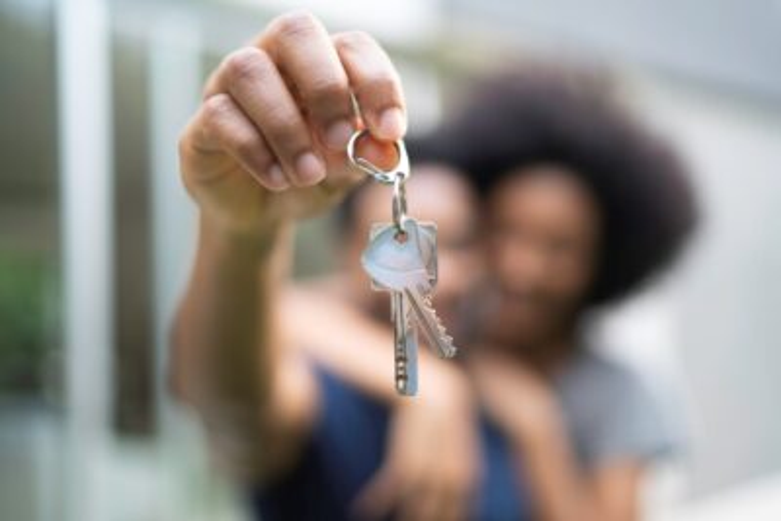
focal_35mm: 35
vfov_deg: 37.9
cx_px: 390
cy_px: 260
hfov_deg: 54.4
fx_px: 760
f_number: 1.4
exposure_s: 1/200
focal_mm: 35
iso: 160
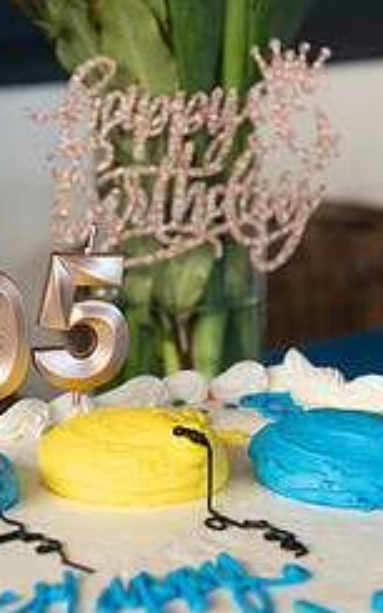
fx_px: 1755
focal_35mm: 105
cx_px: 145
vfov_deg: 19.8
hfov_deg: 12.4
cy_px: 340
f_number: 5
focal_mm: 56
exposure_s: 1/400
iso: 800
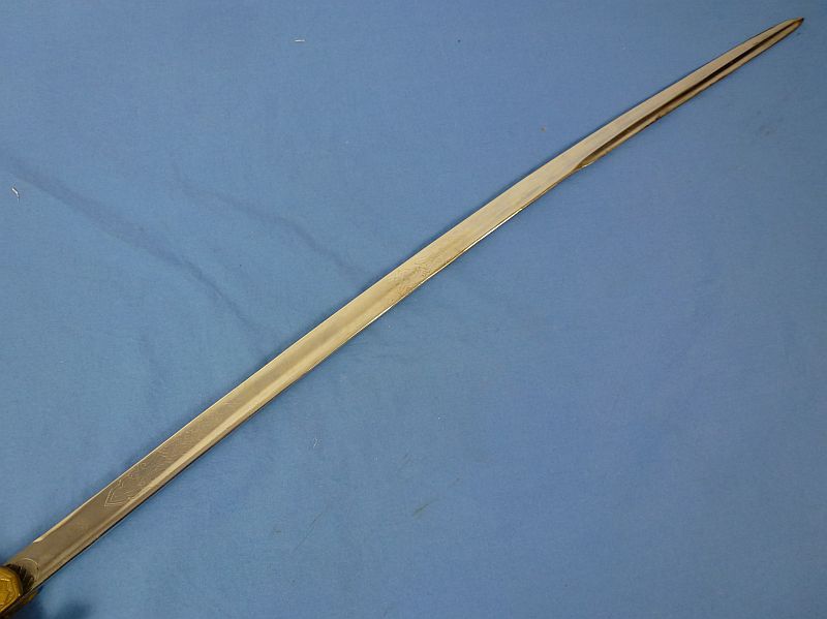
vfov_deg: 56.8
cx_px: 414
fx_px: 573
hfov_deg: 71.6
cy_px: 310
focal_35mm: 24
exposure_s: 1/60
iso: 160
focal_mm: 4.3
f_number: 3.3
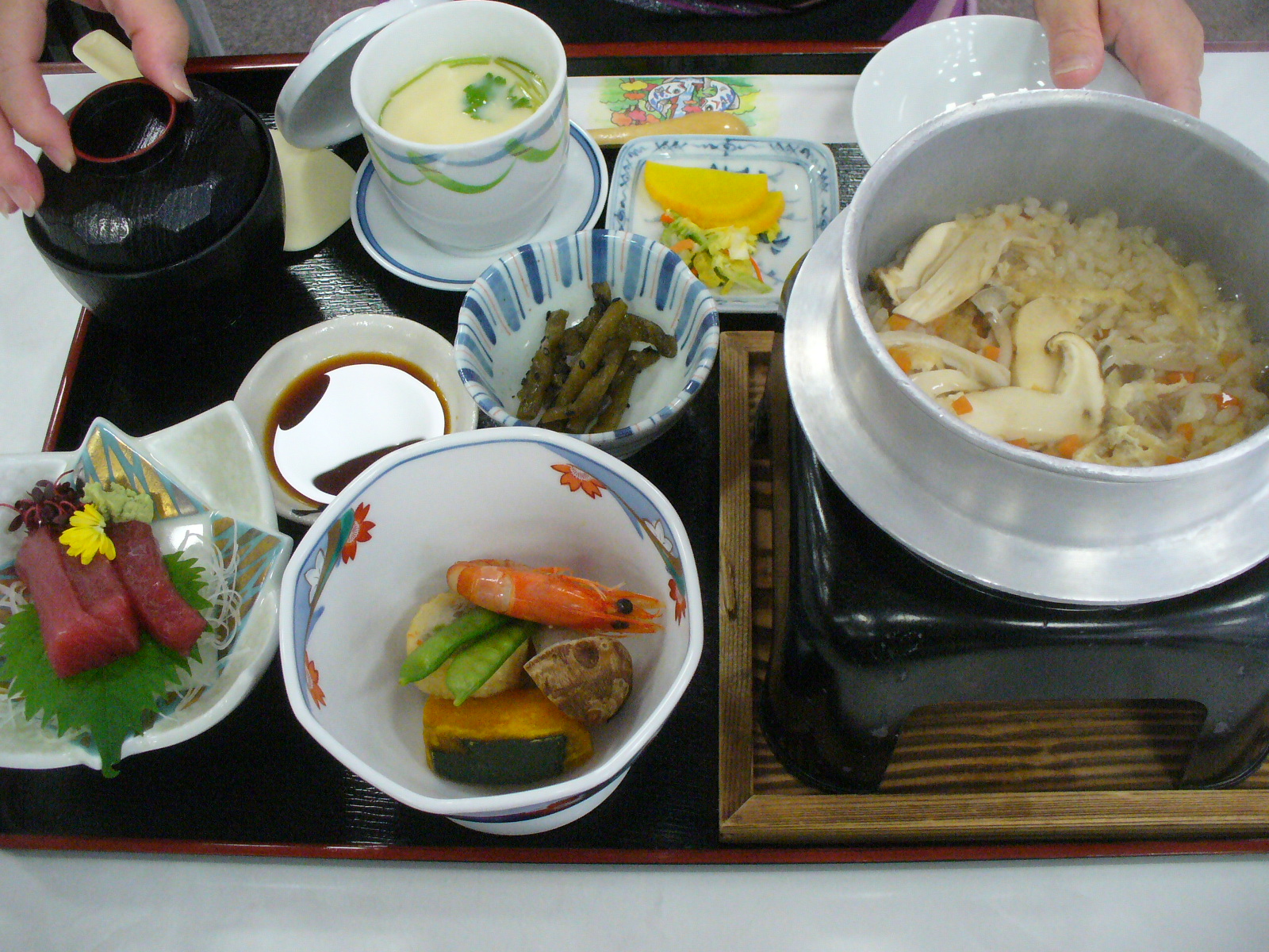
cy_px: 476
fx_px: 1356
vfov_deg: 38.7
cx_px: 634
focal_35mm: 37
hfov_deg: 50.1
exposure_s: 1/80
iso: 400
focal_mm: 6.1
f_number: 2.8
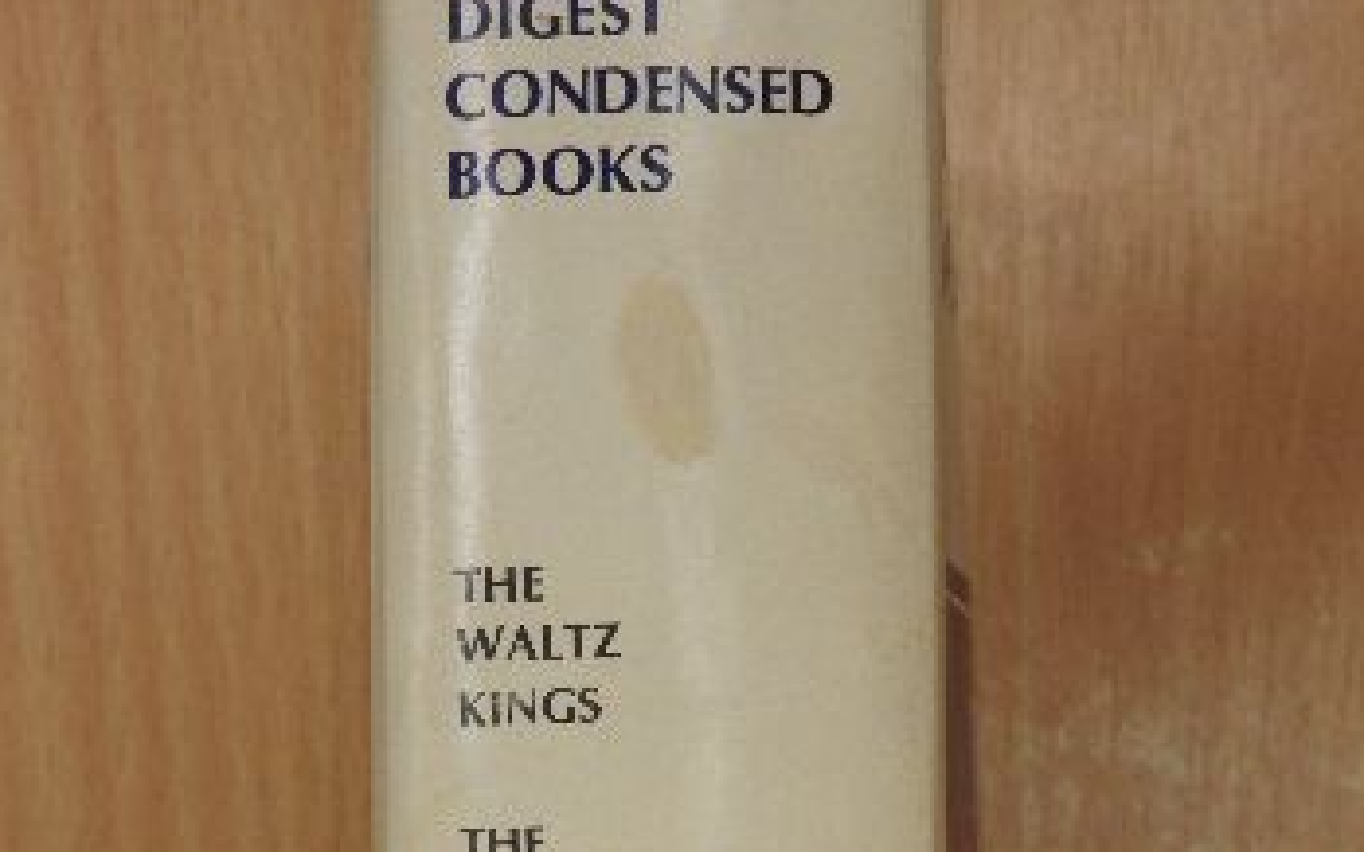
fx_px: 3977
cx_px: 809
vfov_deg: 11.9
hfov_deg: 19.4
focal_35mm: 107
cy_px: 1086
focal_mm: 9.9
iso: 220
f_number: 4
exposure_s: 1/60
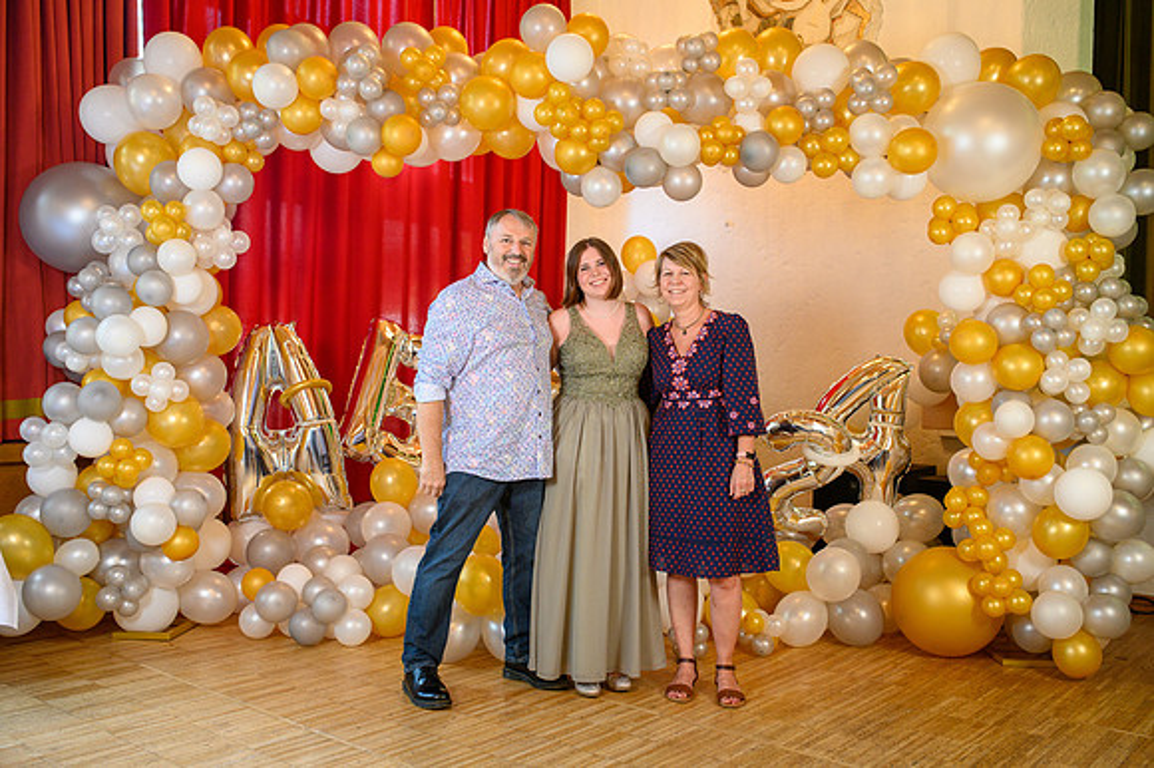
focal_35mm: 35
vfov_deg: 37.8
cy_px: 384
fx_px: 1121
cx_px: 577
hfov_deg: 54.5
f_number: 3.5
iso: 1250
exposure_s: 1/100
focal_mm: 35
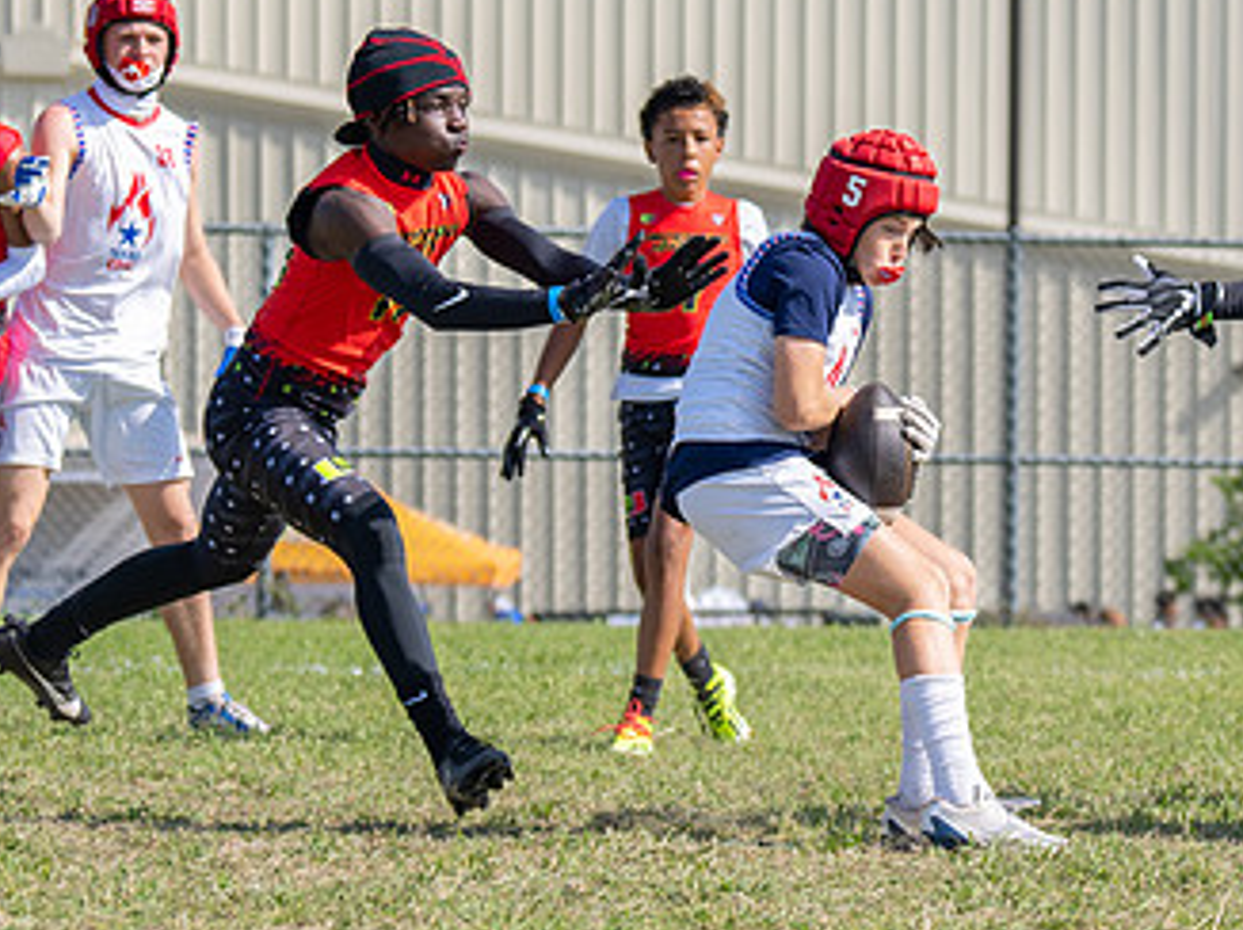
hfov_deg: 8.6
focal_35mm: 231
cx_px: 920
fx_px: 8289
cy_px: 563
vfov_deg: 6.4
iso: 100
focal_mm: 74
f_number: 2.8
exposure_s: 1/2000
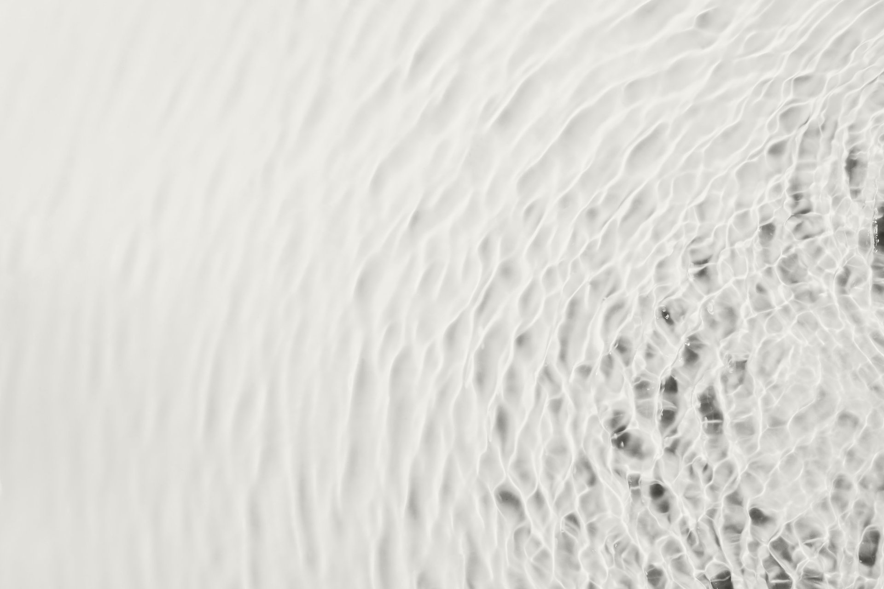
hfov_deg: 43.6
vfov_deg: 29.8
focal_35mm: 45
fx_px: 1105
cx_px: 442
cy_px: 294
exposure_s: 1/160
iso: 160
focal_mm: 30
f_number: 11
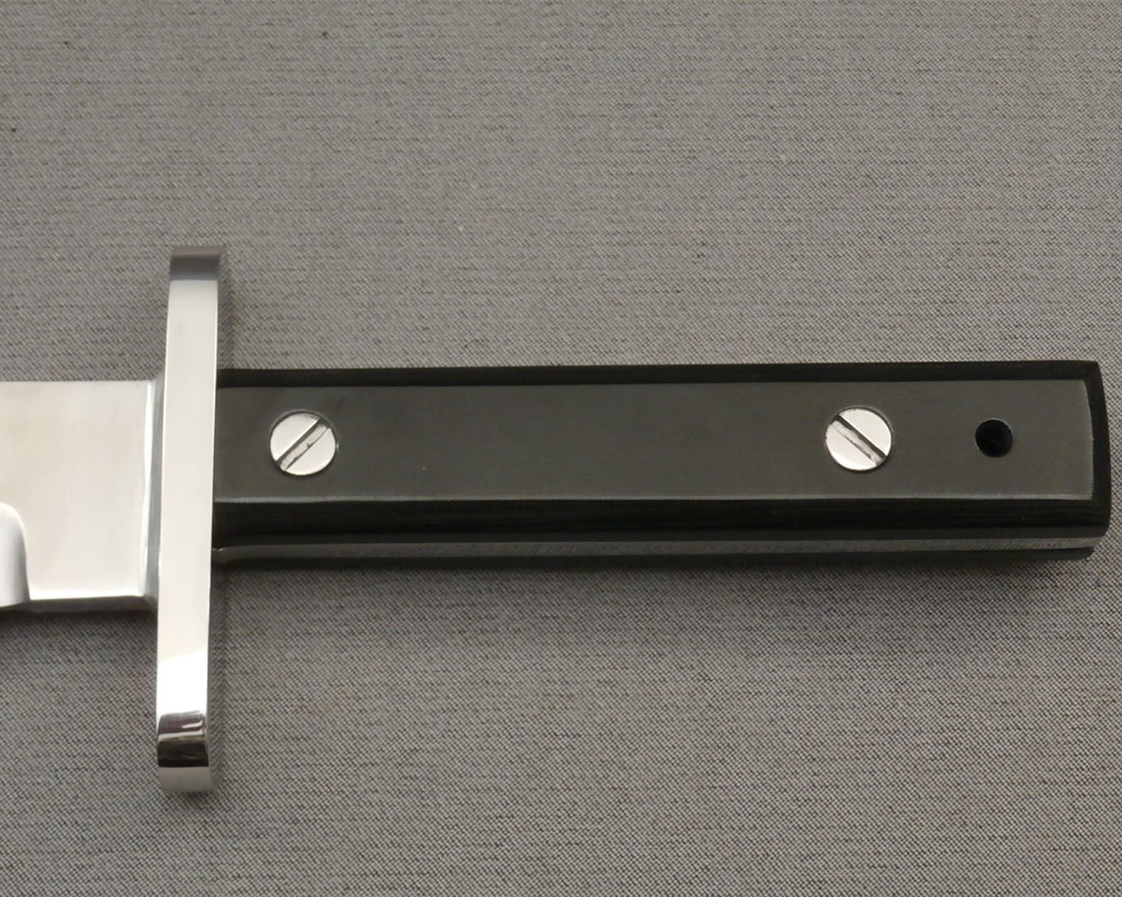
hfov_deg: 24.8
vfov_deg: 19.9
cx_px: 534
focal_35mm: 77
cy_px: 454
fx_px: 2557
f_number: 4.5
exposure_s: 1/13
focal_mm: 13.06
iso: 400
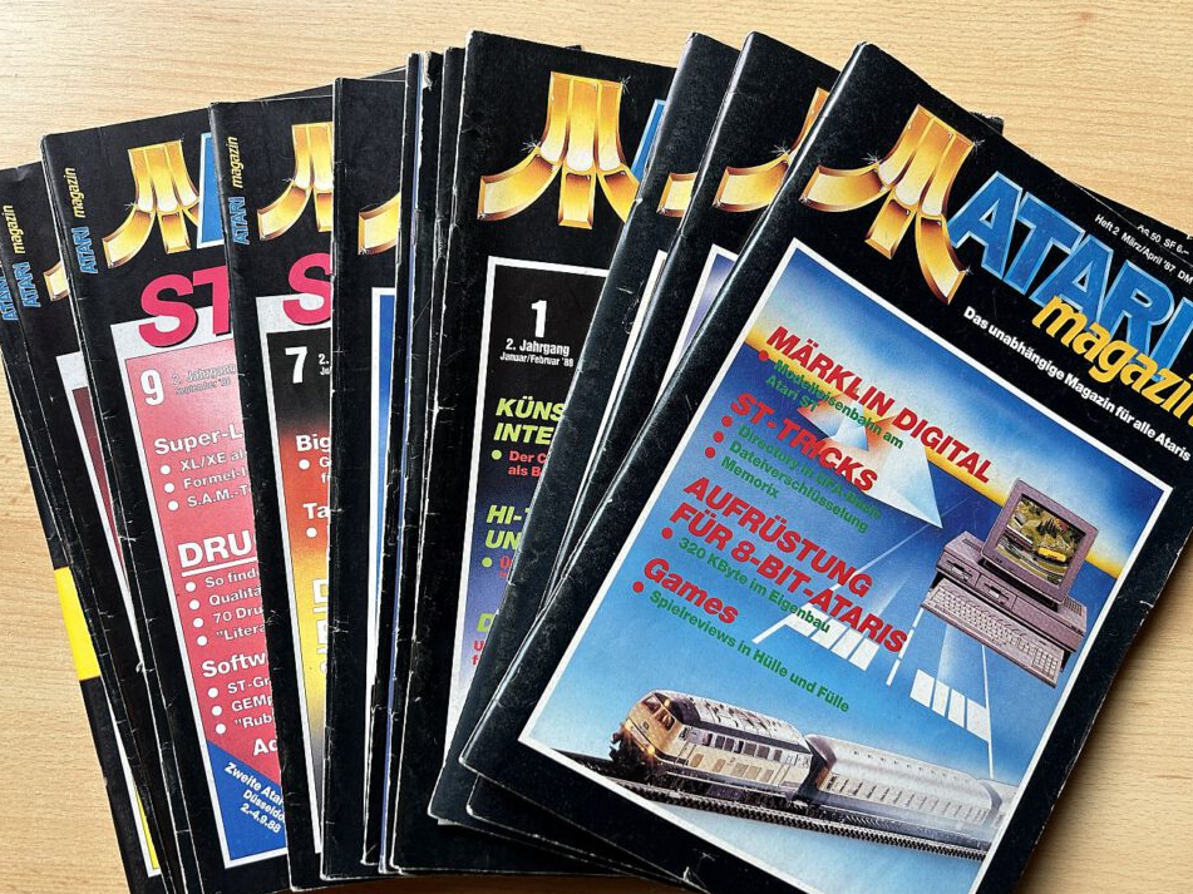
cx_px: 596
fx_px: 965
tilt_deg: -87.8
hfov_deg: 63.5
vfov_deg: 49.7
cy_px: 478
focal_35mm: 28
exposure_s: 1/121
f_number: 1.5
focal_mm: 5.7
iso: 125
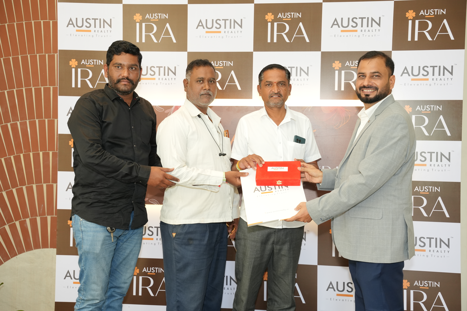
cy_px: 156
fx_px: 598
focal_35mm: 46
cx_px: 234
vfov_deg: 29.2
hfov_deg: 42.7
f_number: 4.5
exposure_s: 1/160
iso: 1250
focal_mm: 46.1
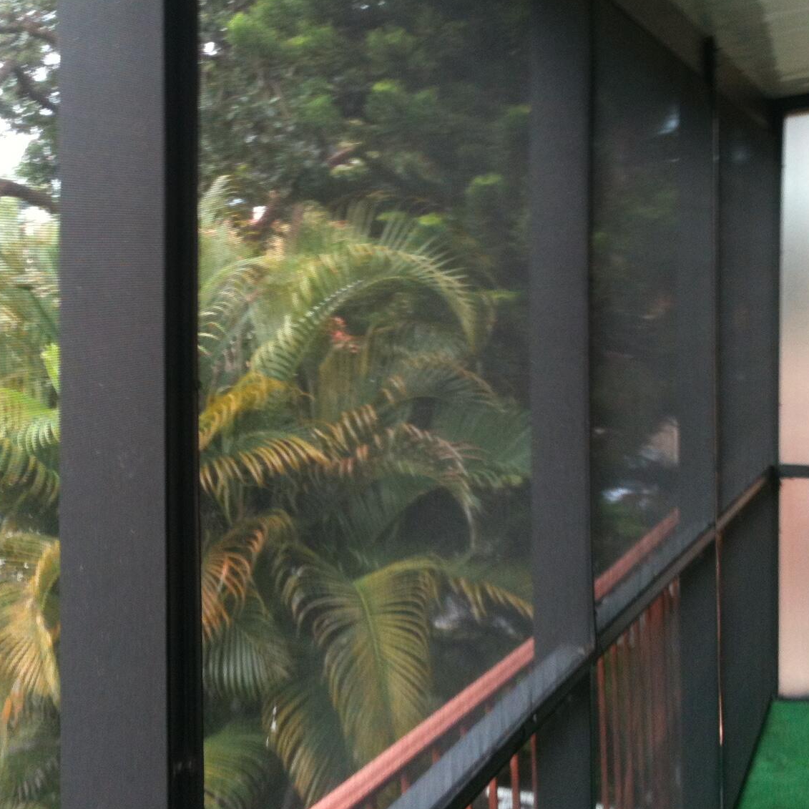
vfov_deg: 30.4
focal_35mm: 56
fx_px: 1481
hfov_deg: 30.5
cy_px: 289
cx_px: 338
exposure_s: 1/30
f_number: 2.8
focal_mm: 3.85
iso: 64
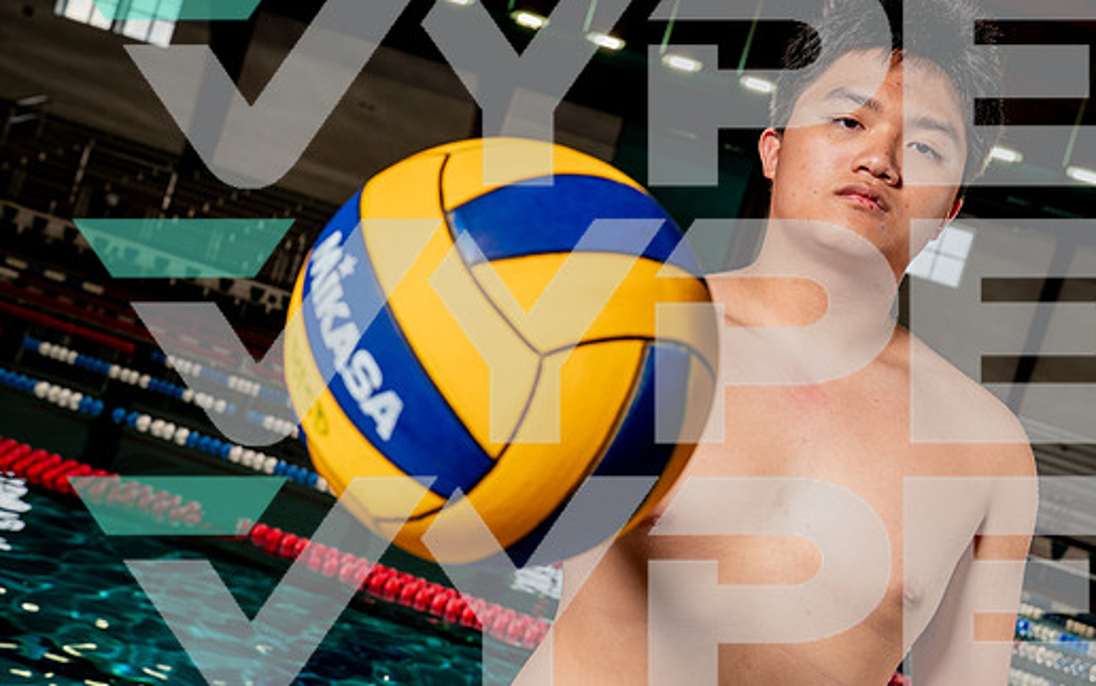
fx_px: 1644
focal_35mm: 55
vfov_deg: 23.6
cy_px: 332
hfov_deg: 36.8
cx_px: 614
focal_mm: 48
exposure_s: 1/250
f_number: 7.1
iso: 400
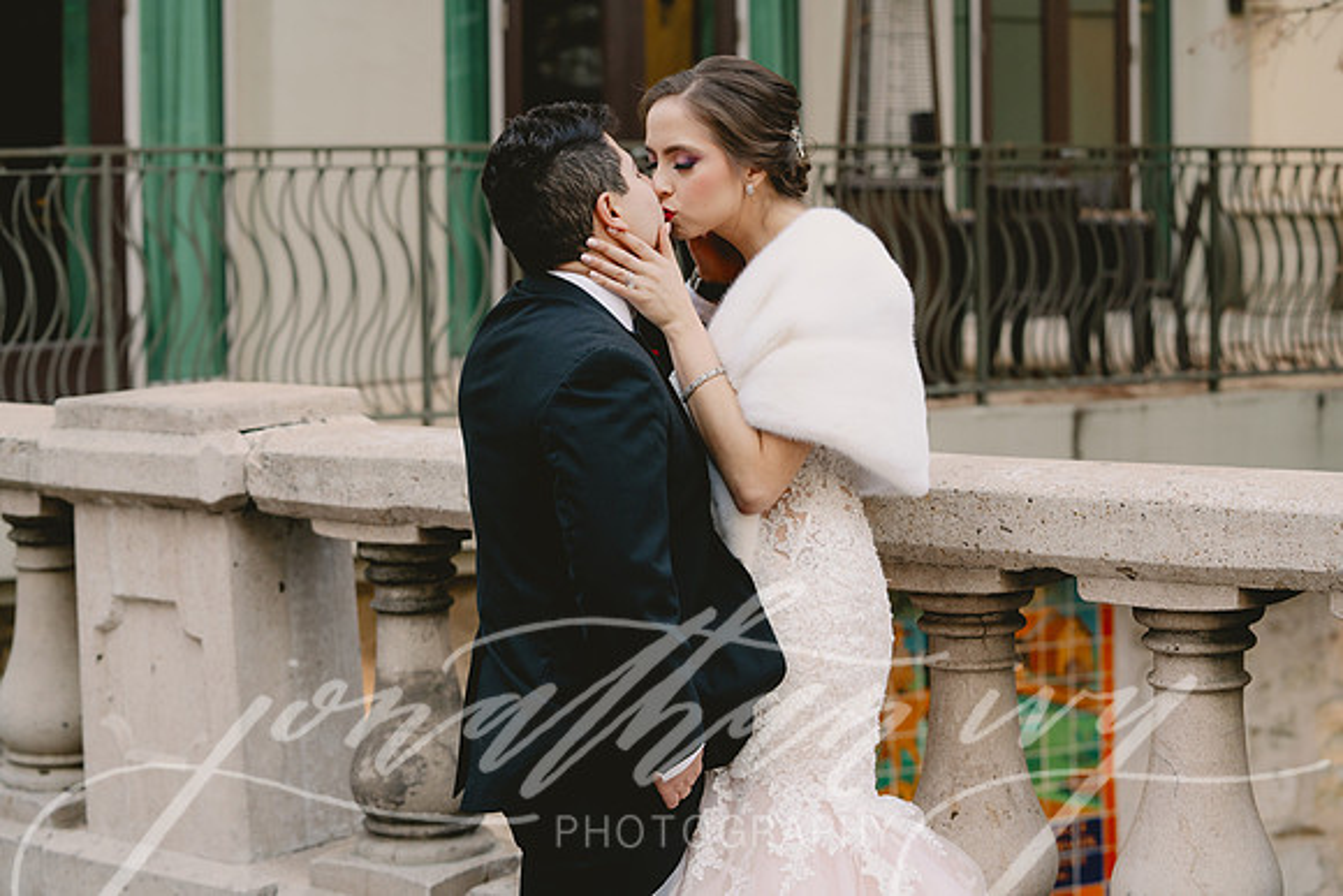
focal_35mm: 70
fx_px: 2612
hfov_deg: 28.8
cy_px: 448
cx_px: 672
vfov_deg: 19.5
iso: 800
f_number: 4
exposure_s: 1/200
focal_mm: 70
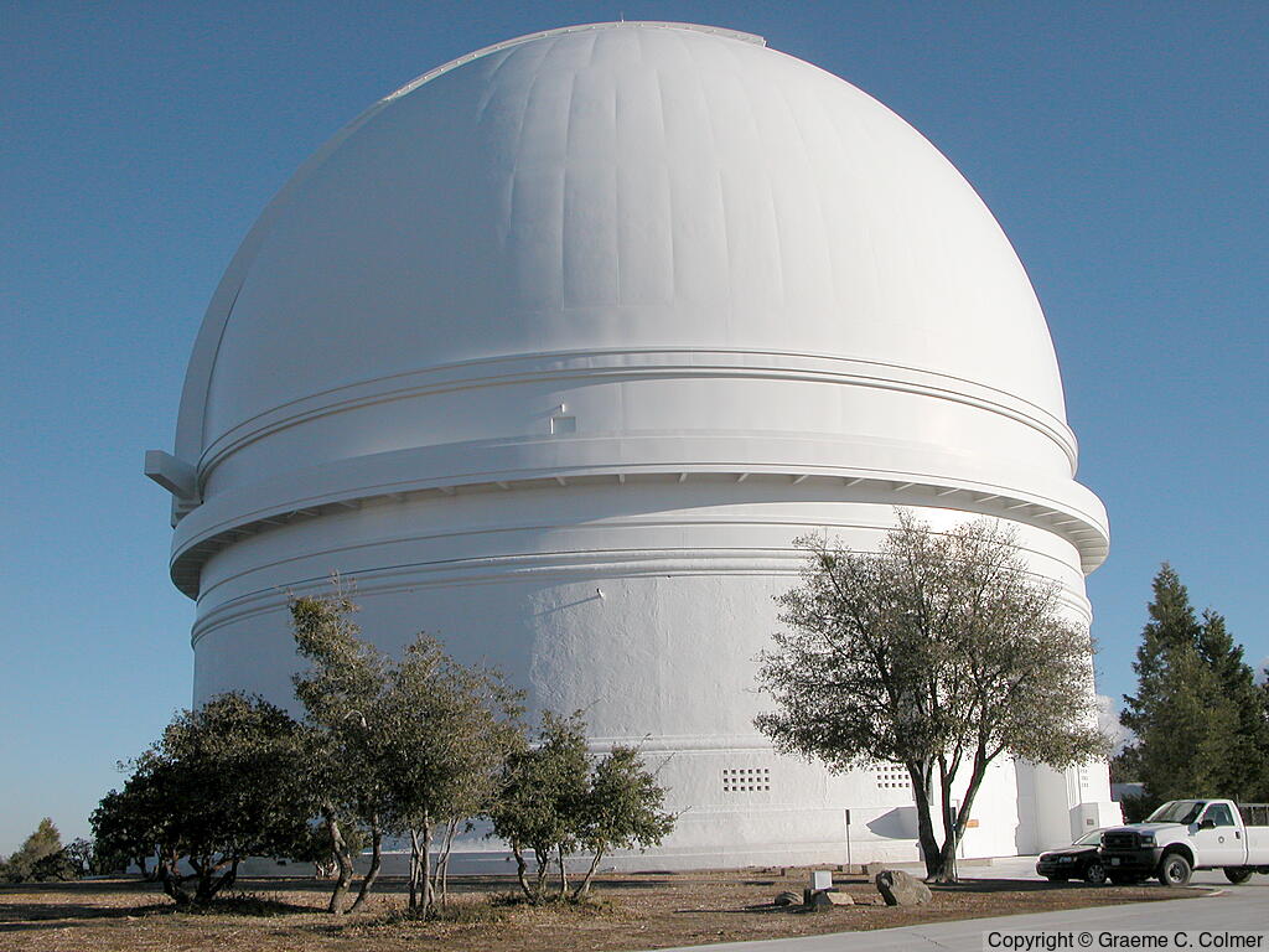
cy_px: 476
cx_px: 634
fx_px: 1393
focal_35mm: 38
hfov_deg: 49.0
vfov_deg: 37.7
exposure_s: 1/716
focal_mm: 10
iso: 100
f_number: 7.2
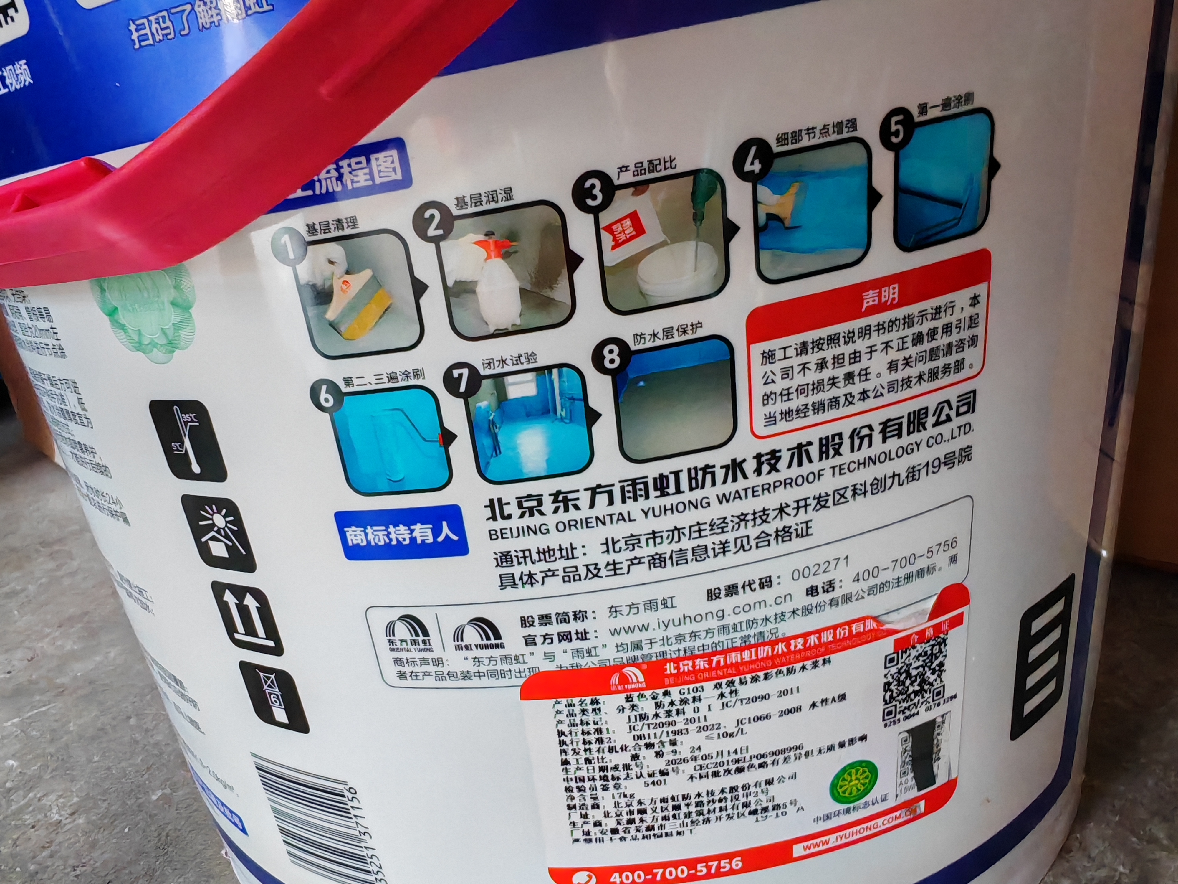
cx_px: 589
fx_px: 885
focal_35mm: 26
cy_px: 442
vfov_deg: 53.1
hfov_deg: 67.3
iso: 320
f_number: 2.2
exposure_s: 1/50
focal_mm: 1.96
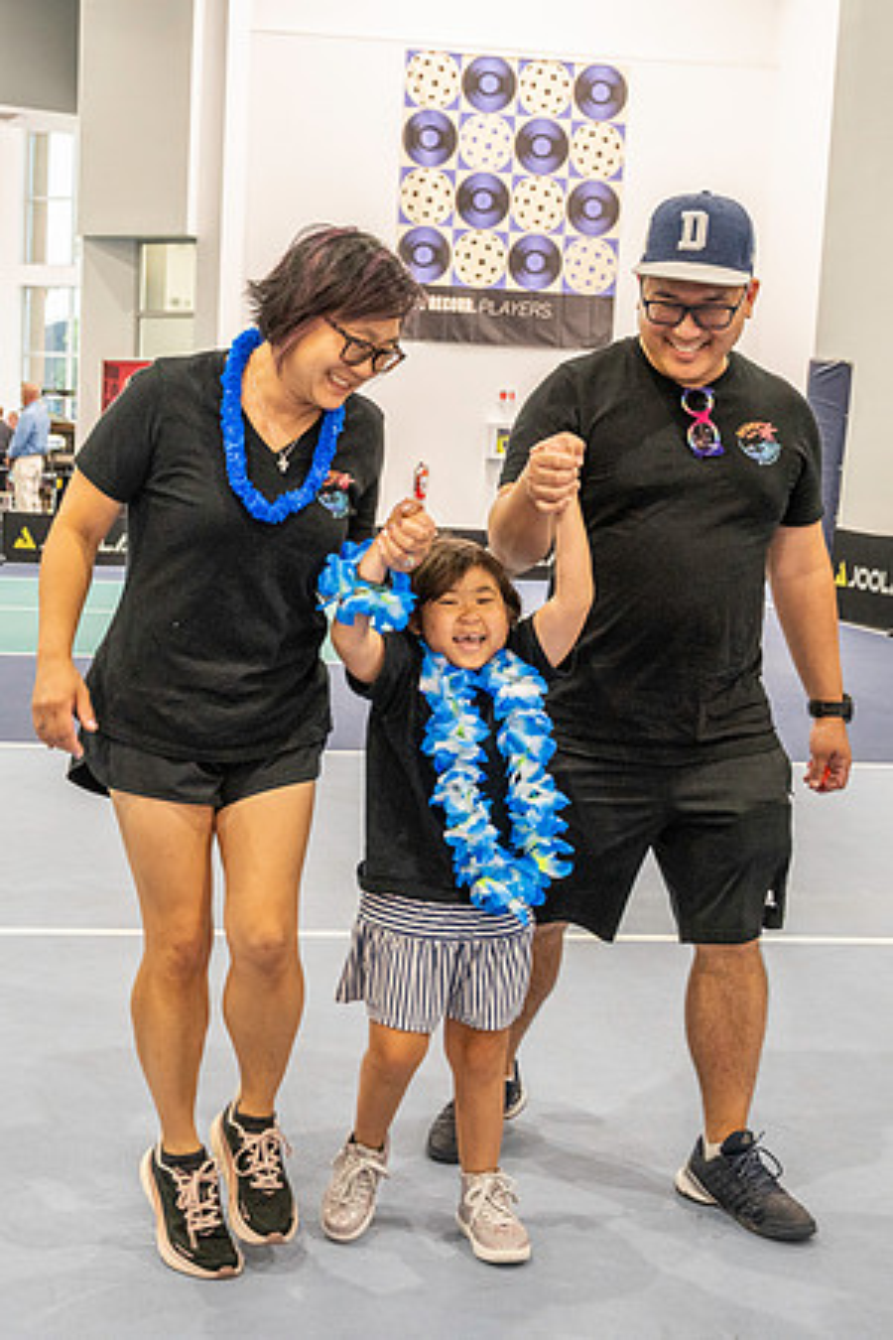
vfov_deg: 36.9
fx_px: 2008
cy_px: 670
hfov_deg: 25.0
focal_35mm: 54
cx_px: 323
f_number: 5.6
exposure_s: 1/160
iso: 3200
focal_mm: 36
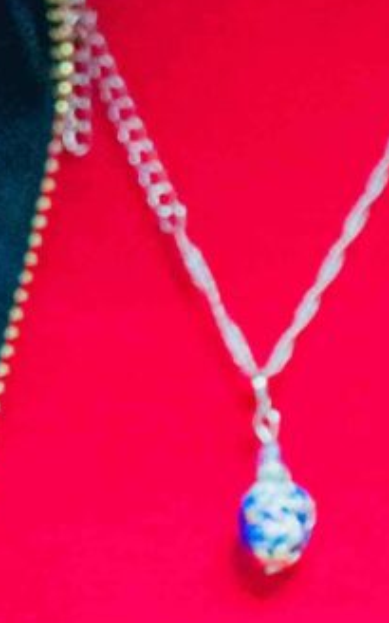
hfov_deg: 3.3
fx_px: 6751
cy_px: -631
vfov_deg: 5.2
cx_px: 259
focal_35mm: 398
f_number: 2.8
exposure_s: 1/640
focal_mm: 50
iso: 4000
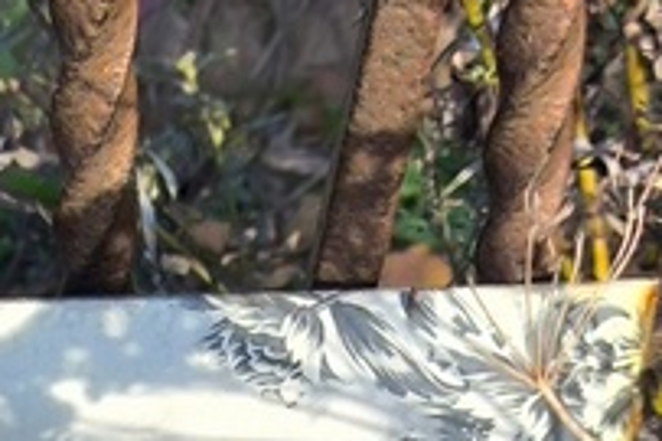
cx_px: -171
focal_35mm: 205
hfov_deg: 9.9
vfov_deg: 6.6
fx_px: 3767
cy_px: 614
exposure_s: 1/444
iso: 50
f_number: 1.7
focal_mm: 4.71
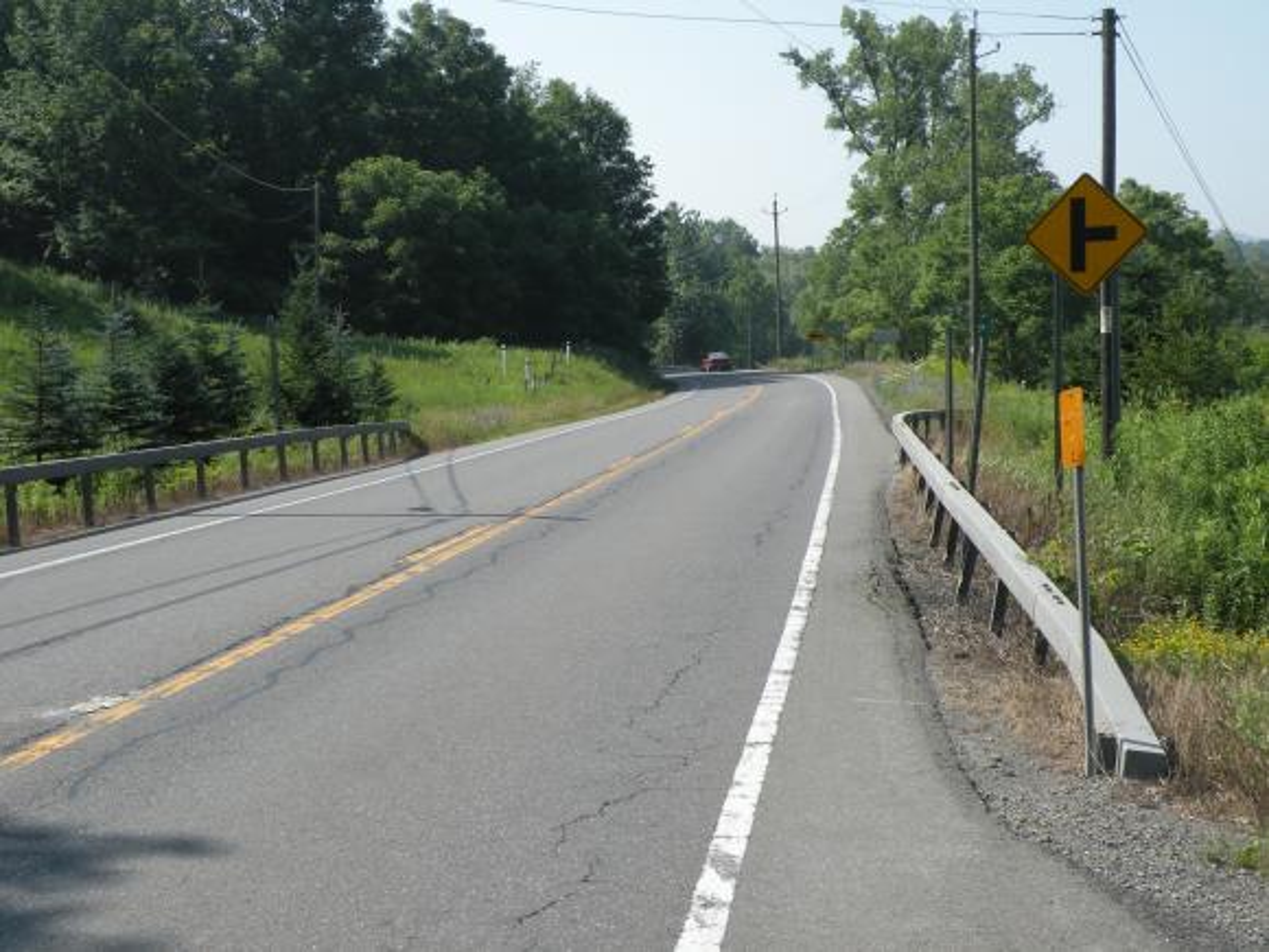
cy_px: 476
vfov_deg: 26.1
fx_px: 2053
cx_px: 634
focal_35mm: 56
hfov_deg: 34.3
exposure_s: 1/202
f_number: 6.3
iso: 64
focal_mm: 9.8
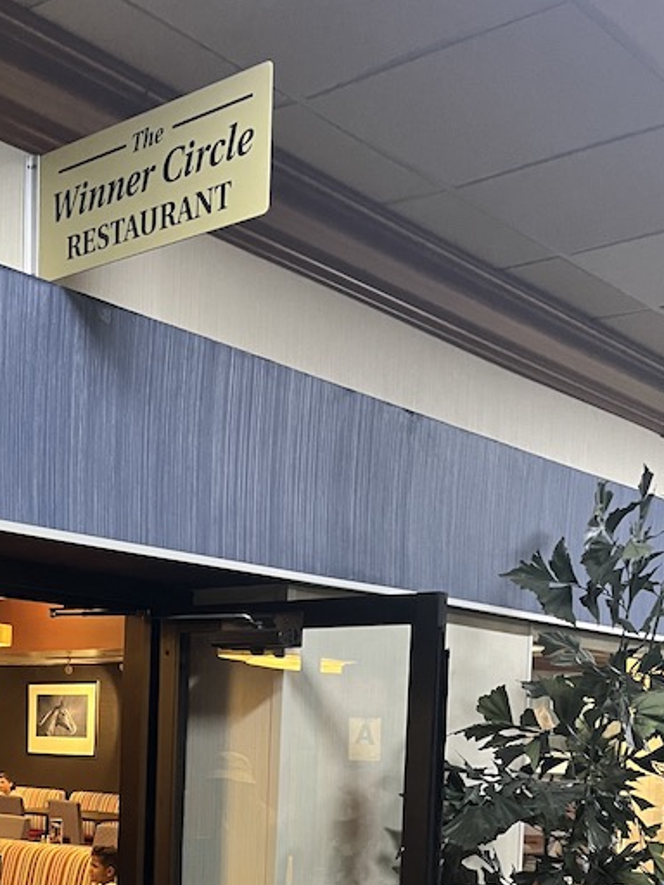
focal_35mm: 52
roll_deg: -1.3
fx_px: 1330
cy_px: 799
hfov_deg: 27.4
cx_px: 118
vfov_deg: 34.7
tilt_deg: -2.2
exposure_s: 1/40
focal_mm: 5.1
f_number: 1.6
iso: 500
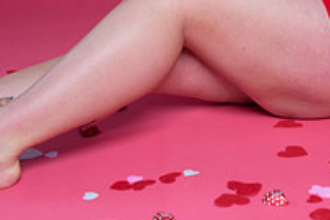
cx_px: 226
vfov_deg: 12.9
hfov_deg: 19.9
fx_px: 936
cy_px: -92
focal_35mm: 102
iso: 100
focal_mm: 35
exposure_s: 1/160
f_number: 8
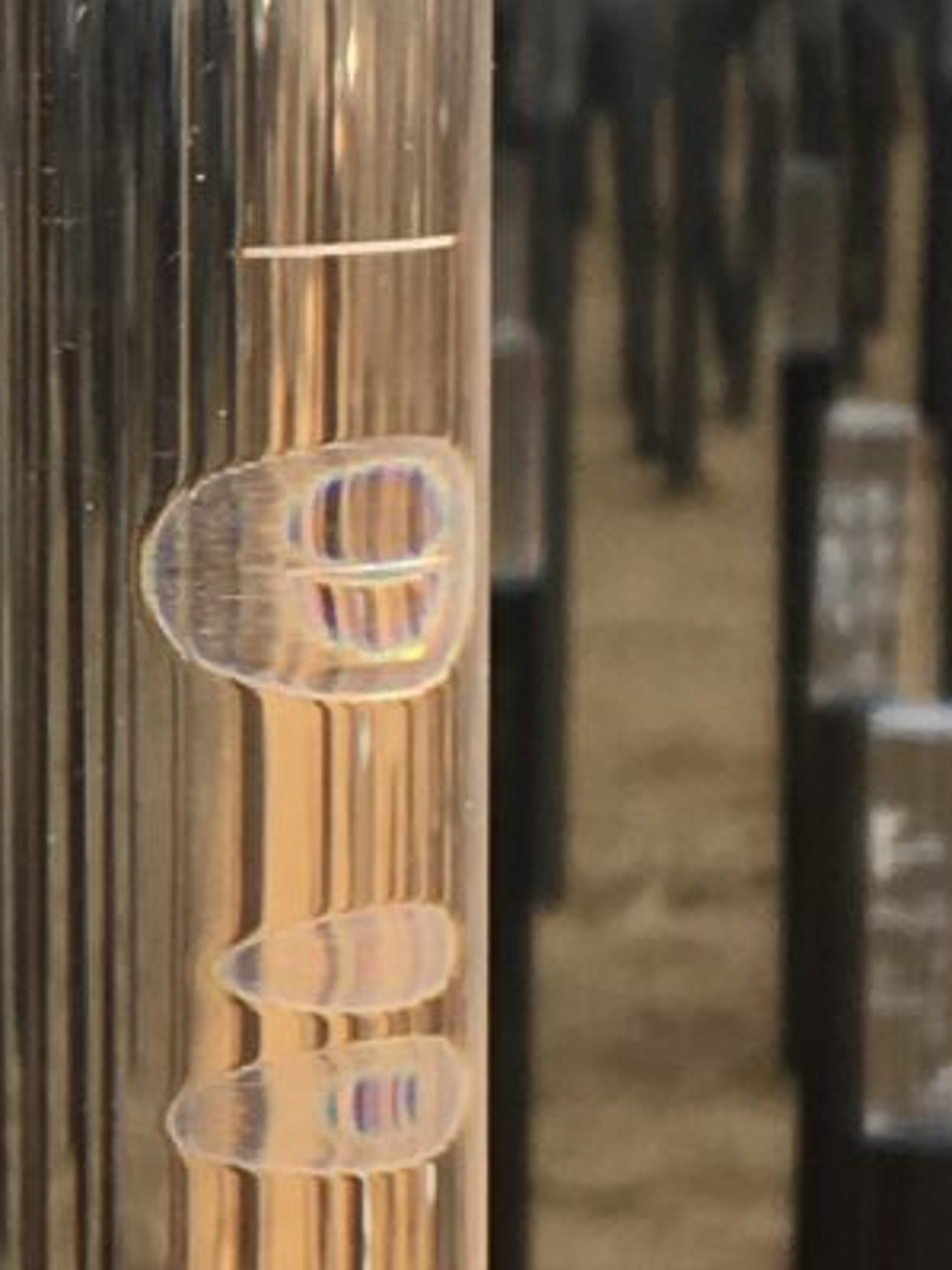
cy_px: 710
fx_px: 6824
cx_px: -579
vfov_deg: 10.6
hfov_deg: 7.8
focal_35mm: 186
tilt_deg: -6.8
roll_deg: +2.0
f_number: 2.2
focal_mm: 4.15
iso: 25
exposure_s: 1/506
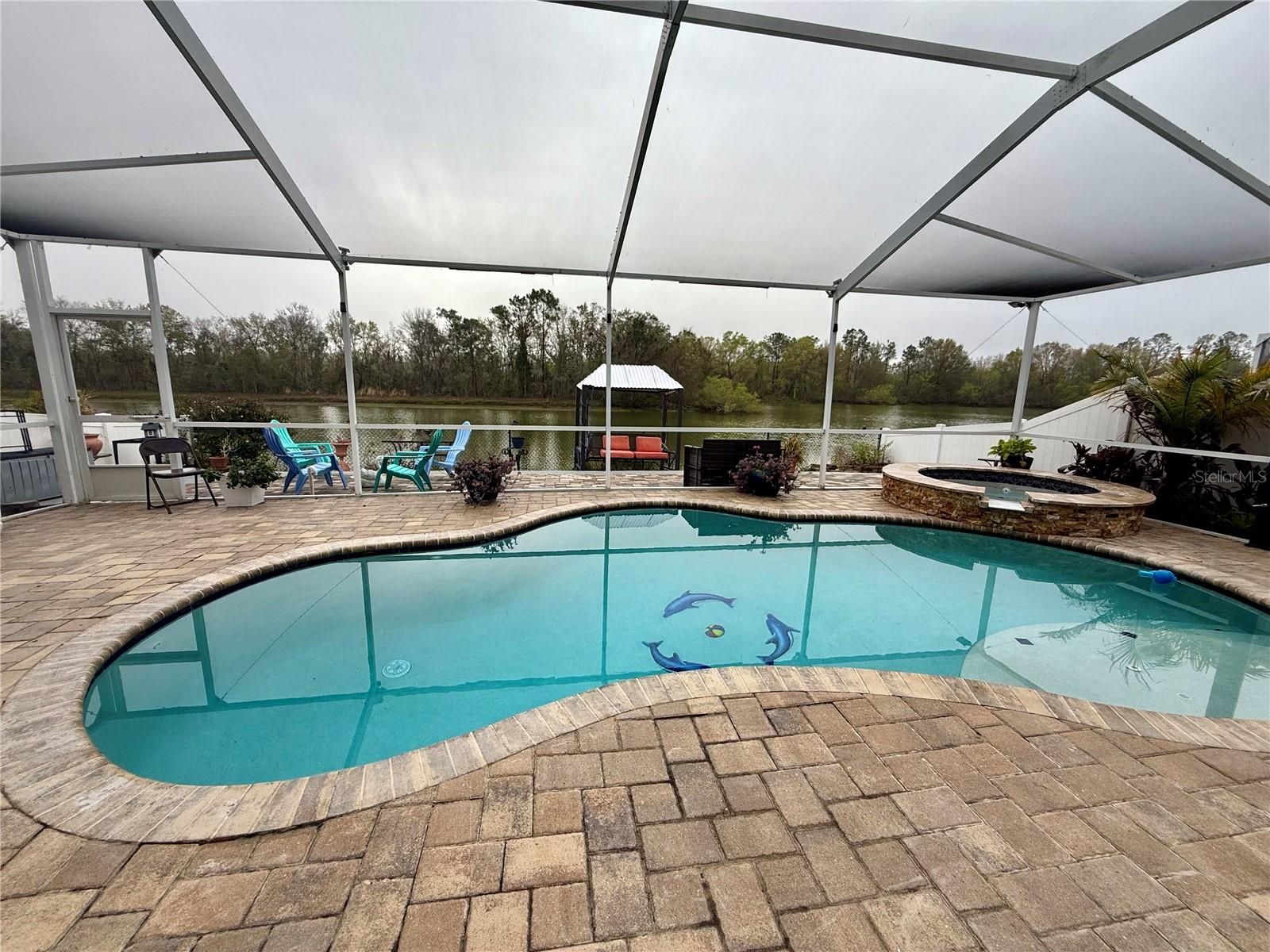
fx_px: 514
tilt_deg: -11.2
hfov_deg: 102.1
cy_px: 476
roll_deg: -2.0
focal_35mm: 14
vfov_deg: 85.7
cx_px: 635
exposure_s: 1/308
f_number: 2.2
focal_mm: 2.22
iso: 50
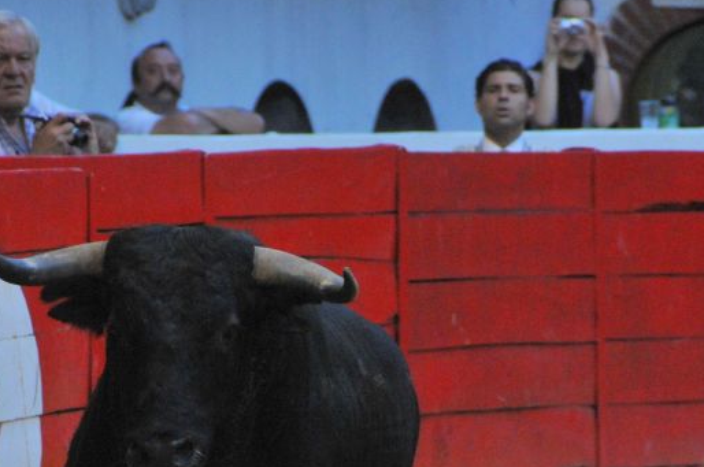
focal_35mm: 598
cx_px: 408
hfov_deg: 3.5
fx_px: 11676
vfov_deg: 2.3
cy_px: 456
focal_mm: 200
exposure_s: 1/250
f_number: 5.6
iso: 1600
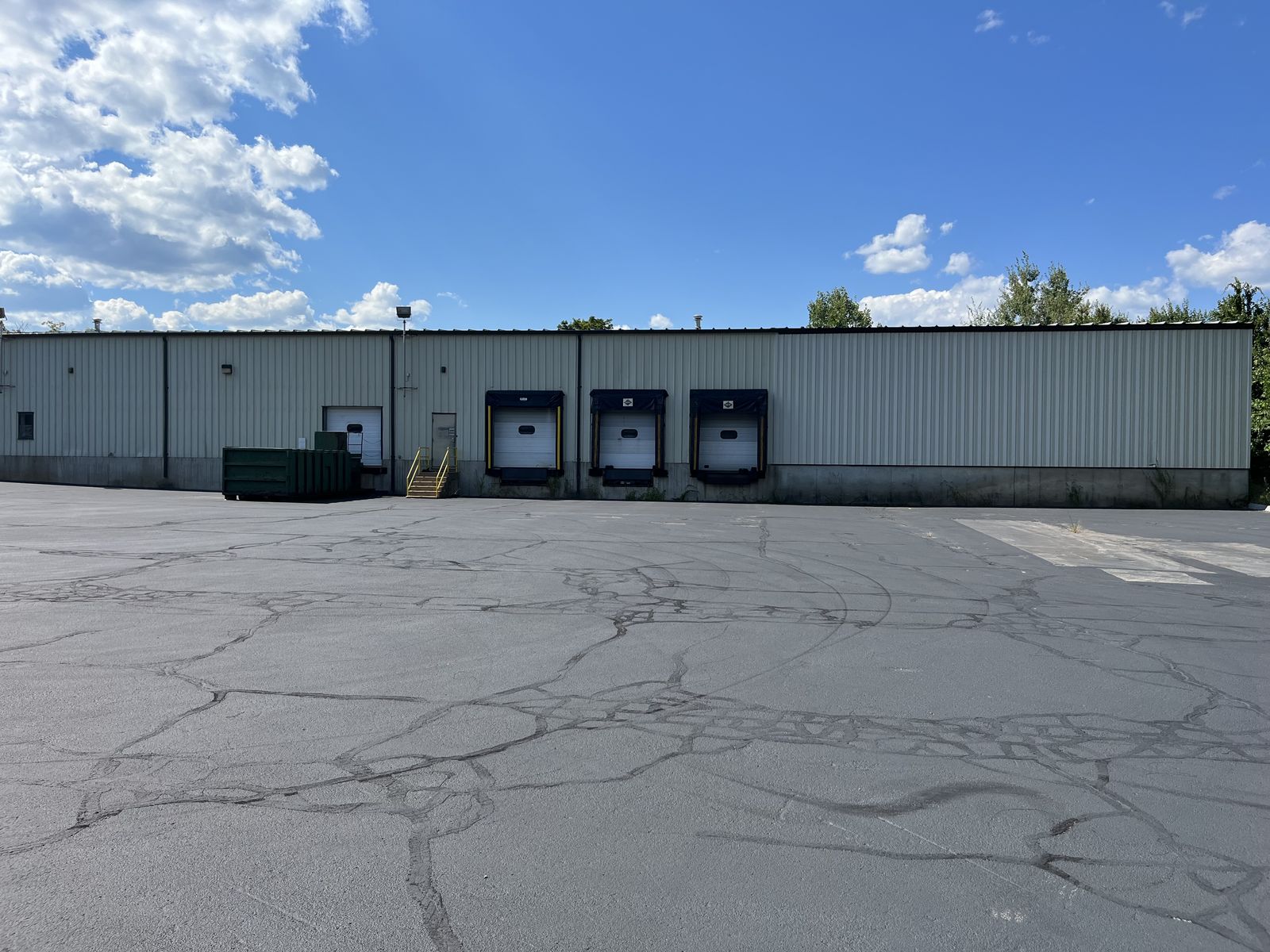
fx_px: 954
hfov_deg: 67.3
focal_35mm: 26
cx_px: 635
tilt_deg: -1.7
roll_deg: +0.2
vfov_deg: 53.1
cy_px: 476
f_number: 1.6
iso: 50
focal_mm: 5.1
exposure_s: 1/4149
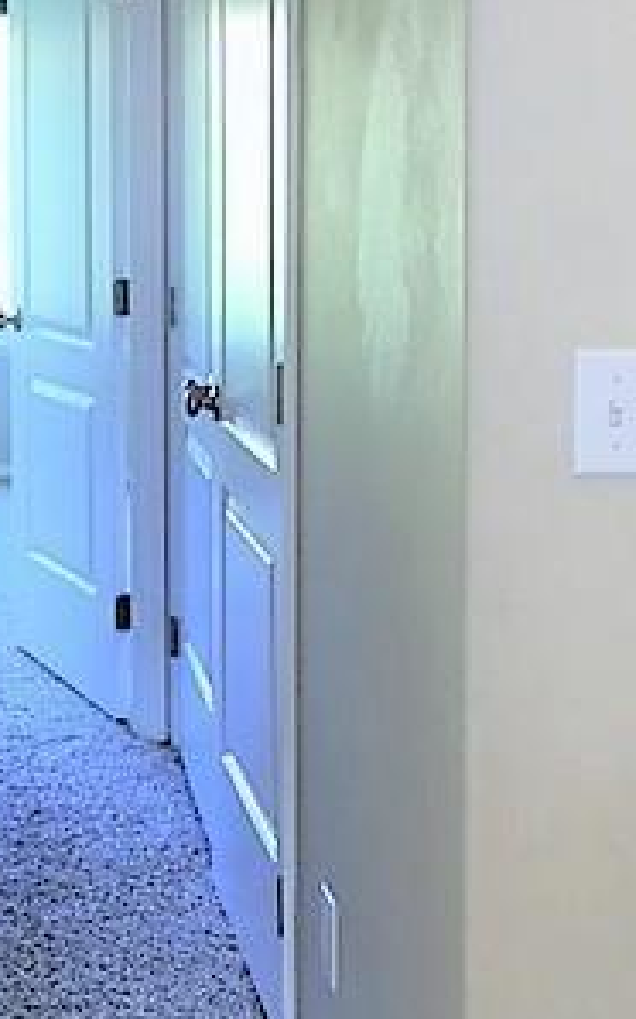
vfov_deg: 30.6
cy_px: 260
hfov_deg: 19.0
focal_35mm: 66
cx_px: -48
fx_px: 1832
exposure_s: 1/30
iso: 32
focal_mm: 4.15
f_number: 2.2
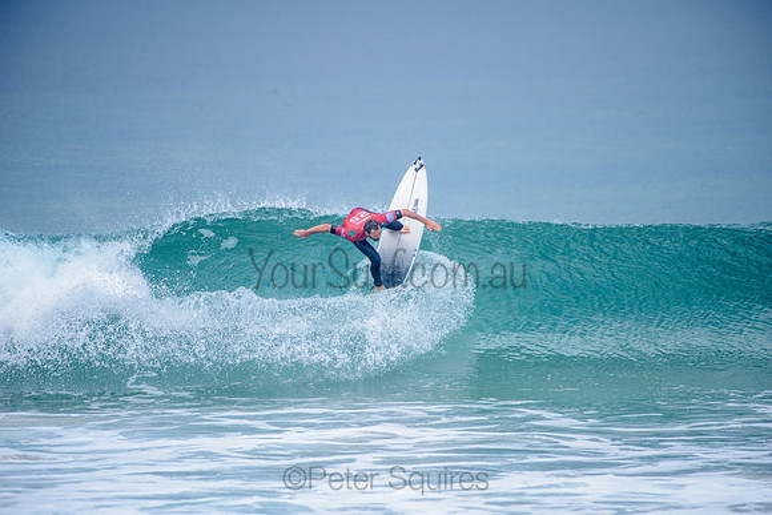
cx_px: 386
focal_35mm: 500
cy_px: 258
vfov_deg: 2.8
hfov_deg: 4.1
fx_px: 10724
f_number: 5.6
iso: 320
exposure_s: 1/2000
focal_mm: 500
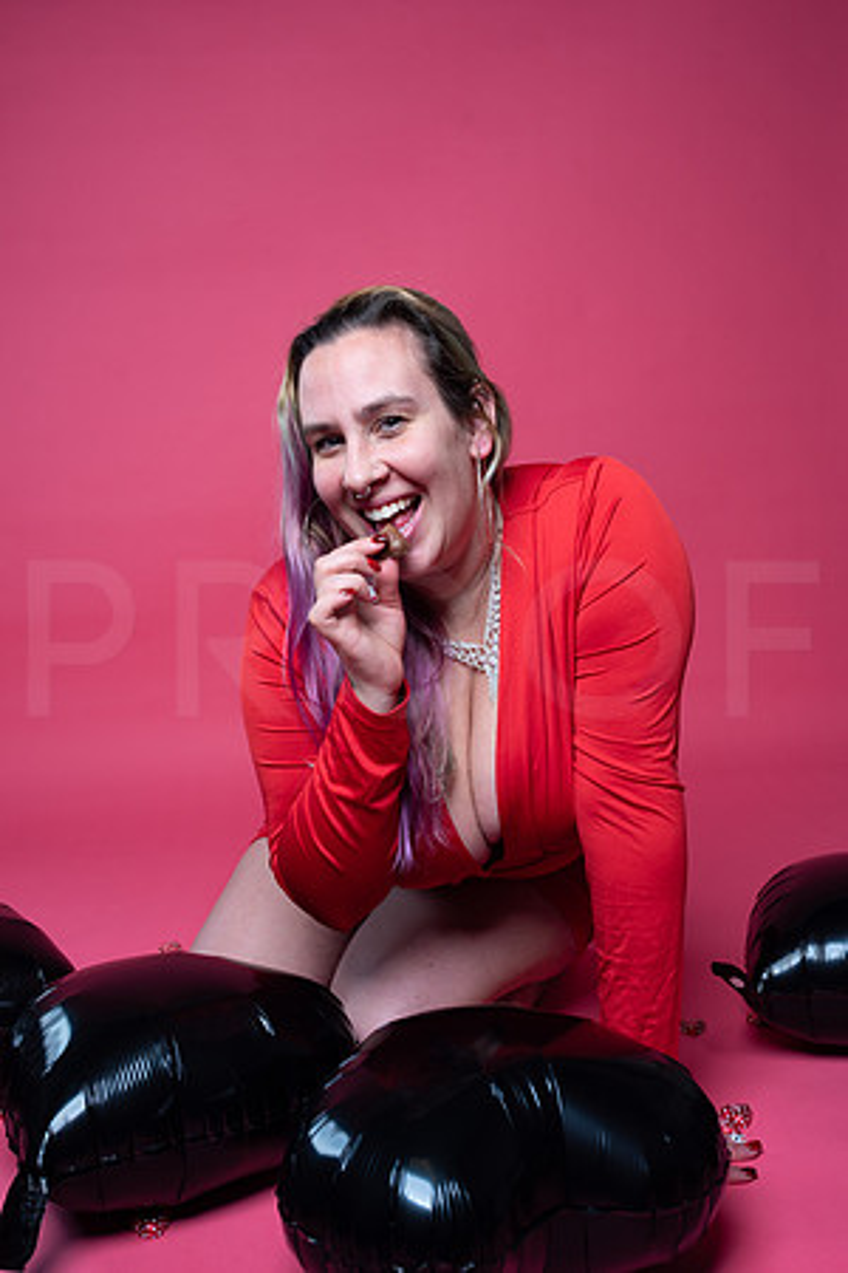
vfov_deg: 54.4
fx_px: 1237
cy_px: 636
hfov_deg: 37.9
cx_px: 424
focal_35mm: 35
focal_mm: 35
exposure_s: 1/160
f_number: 8
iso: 100
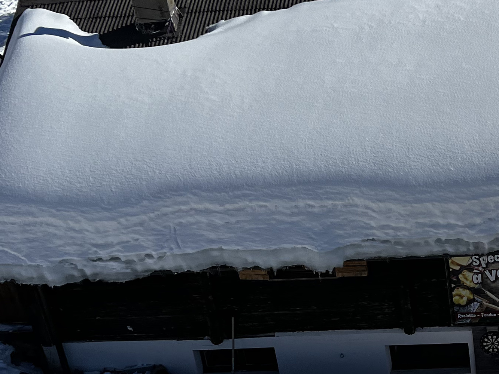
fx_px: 1124
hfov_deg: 23.4
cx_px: 558
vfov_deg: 18.8
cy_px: 283
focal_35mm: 78
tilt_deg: -26.2
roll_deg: +2.2
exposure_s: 1/9434
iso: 50
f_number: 1.5
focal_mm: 5.7
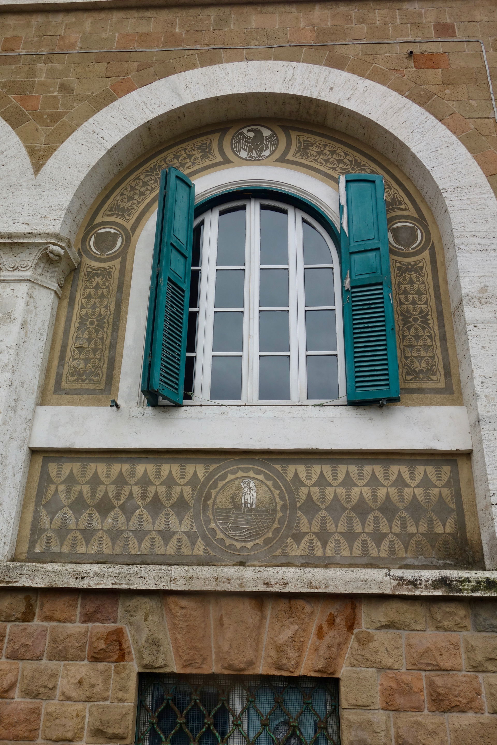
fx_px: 580
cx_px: 248
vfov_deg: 65.5
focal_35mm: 28
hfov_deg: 46.4
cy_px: 372
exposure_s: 1/100
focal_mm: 10.4
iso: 125
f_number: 5
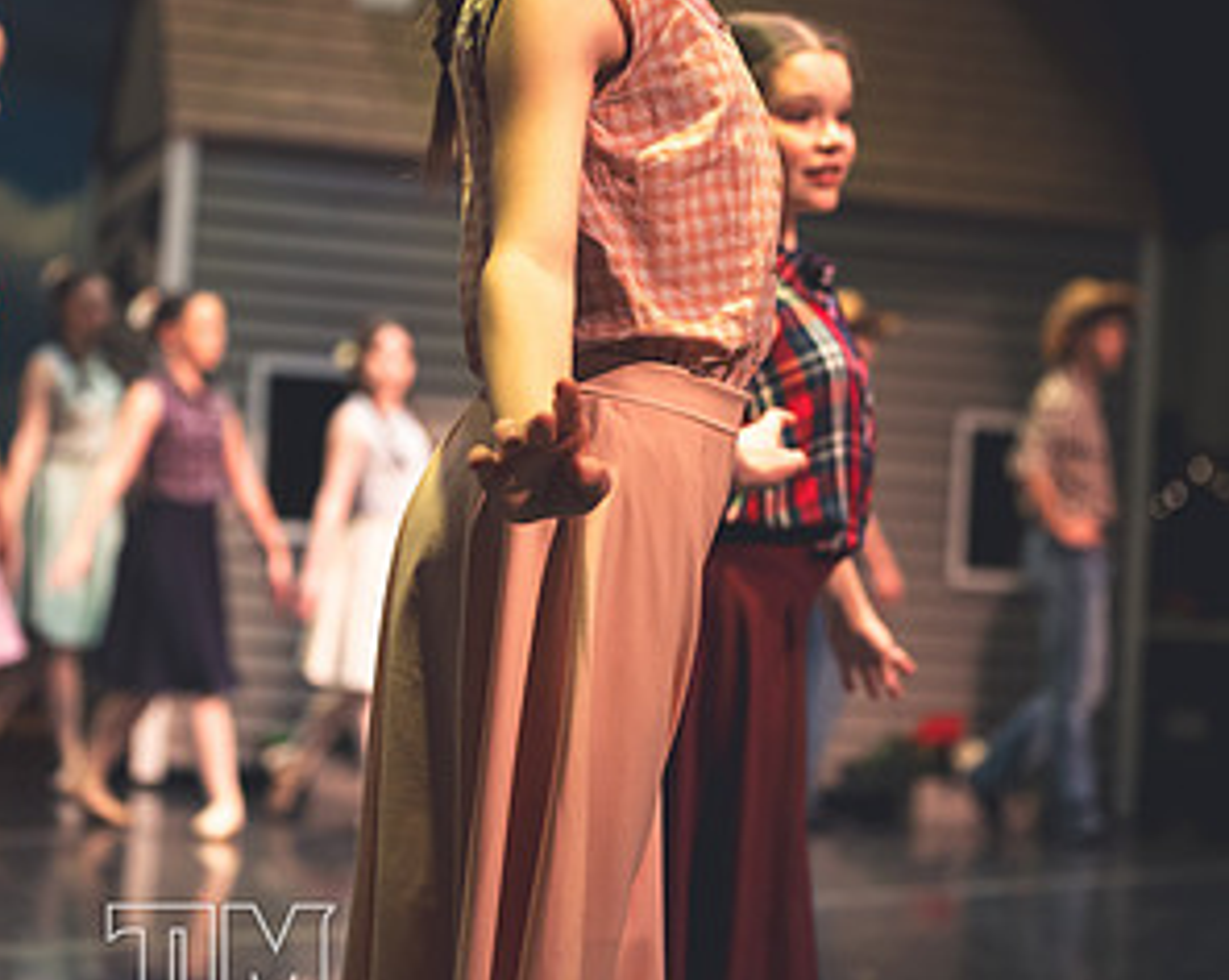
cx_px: 610
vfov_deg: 15.3
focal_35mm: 100
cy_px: 291
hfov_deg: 19.2
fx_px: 3633
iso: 2200
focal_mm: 70
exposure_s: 1/250
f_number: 2.8
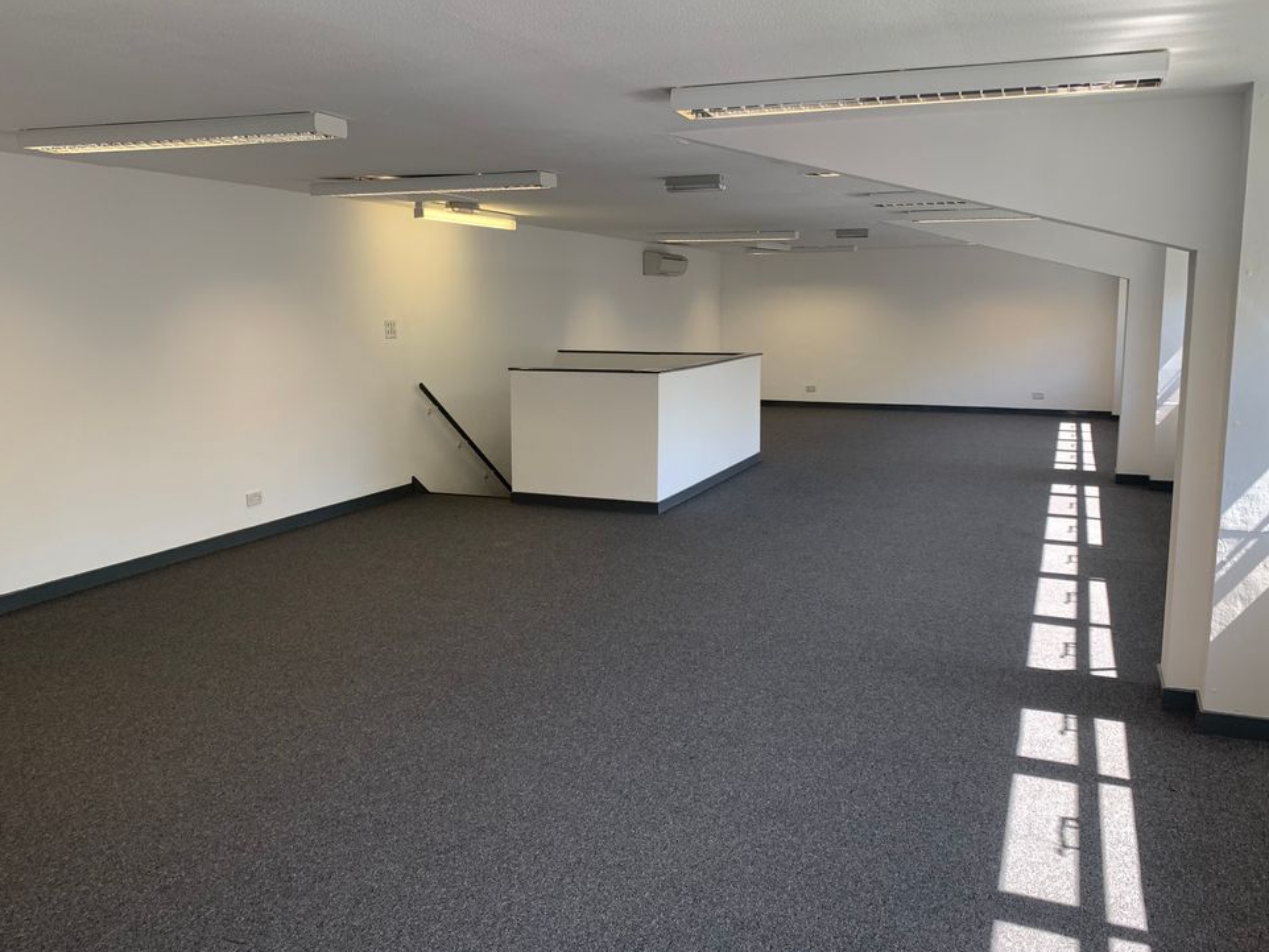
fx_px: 1100
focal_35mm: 30
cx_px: 629
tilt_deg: -9.1
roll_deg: +0.2
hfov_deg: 60.0
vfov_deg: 46.8
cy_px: 463
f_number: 1.8
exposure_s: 1/100
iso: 50
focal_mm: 4.25
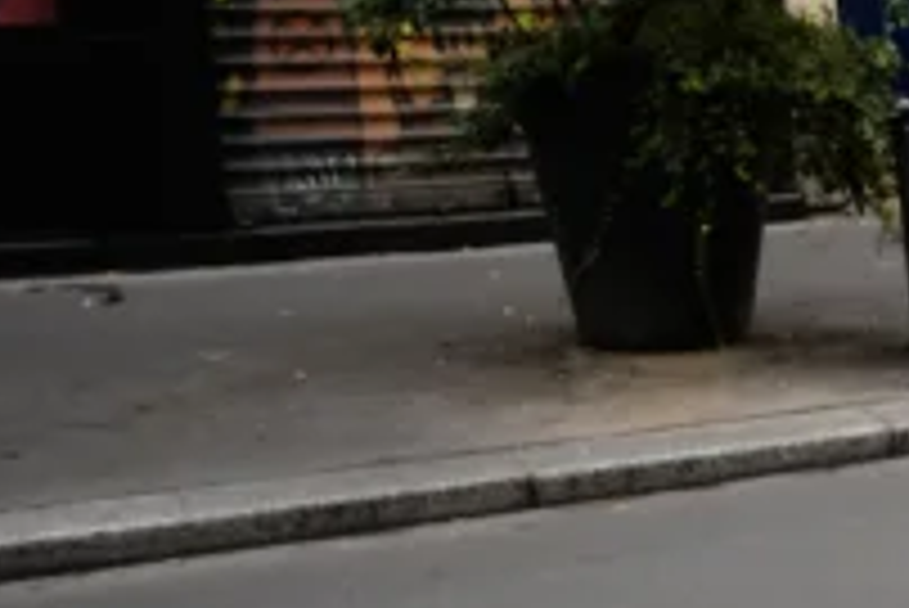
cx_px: 1562
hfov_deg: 18.6
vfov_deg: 15.3
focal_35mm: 89
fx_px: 2249
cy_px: 468
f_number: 4
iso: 1250
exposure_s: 1/640
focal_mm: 24
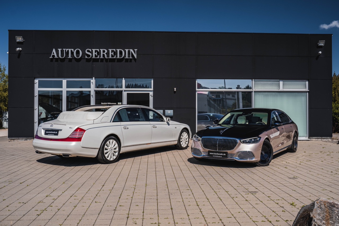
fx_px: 320
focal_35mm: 34
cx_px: 170
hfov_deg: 55.8
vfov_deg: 38.9
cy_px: 113
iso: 400
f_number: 5
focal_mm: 34
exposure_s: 1/800
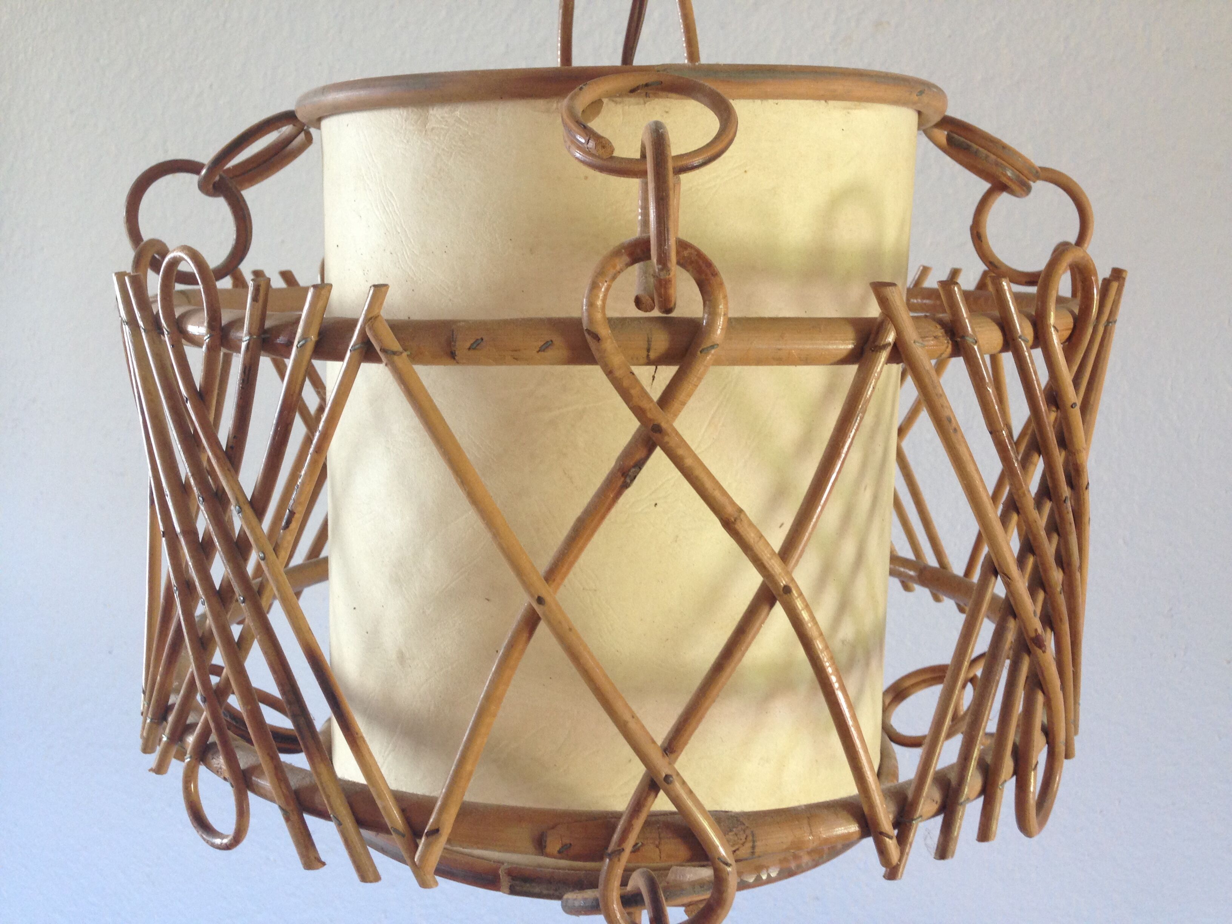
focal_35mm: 33
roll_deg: -0.9
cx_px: 616
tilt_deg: -13.1
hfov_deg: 55.4
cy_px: 462
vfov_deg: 42.9
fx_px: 1174
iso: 100
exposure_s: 1/20
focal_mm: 4.12
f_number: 2.4
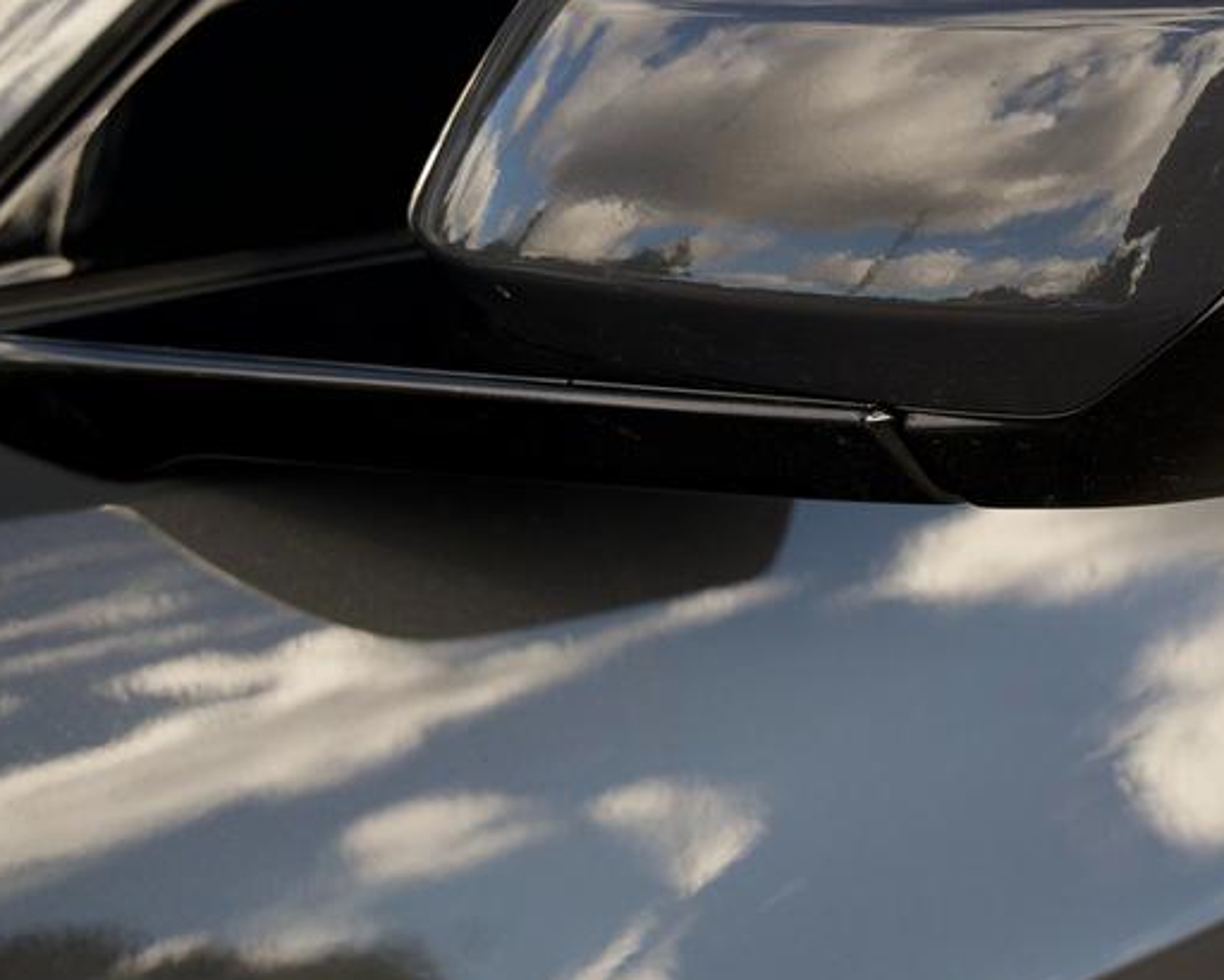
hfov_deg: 16.4
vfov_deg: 13.2
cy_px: 81
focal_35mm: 116
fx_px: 4210
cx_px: 985
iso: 250
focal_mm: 33
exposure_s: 1/50
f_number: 3.2
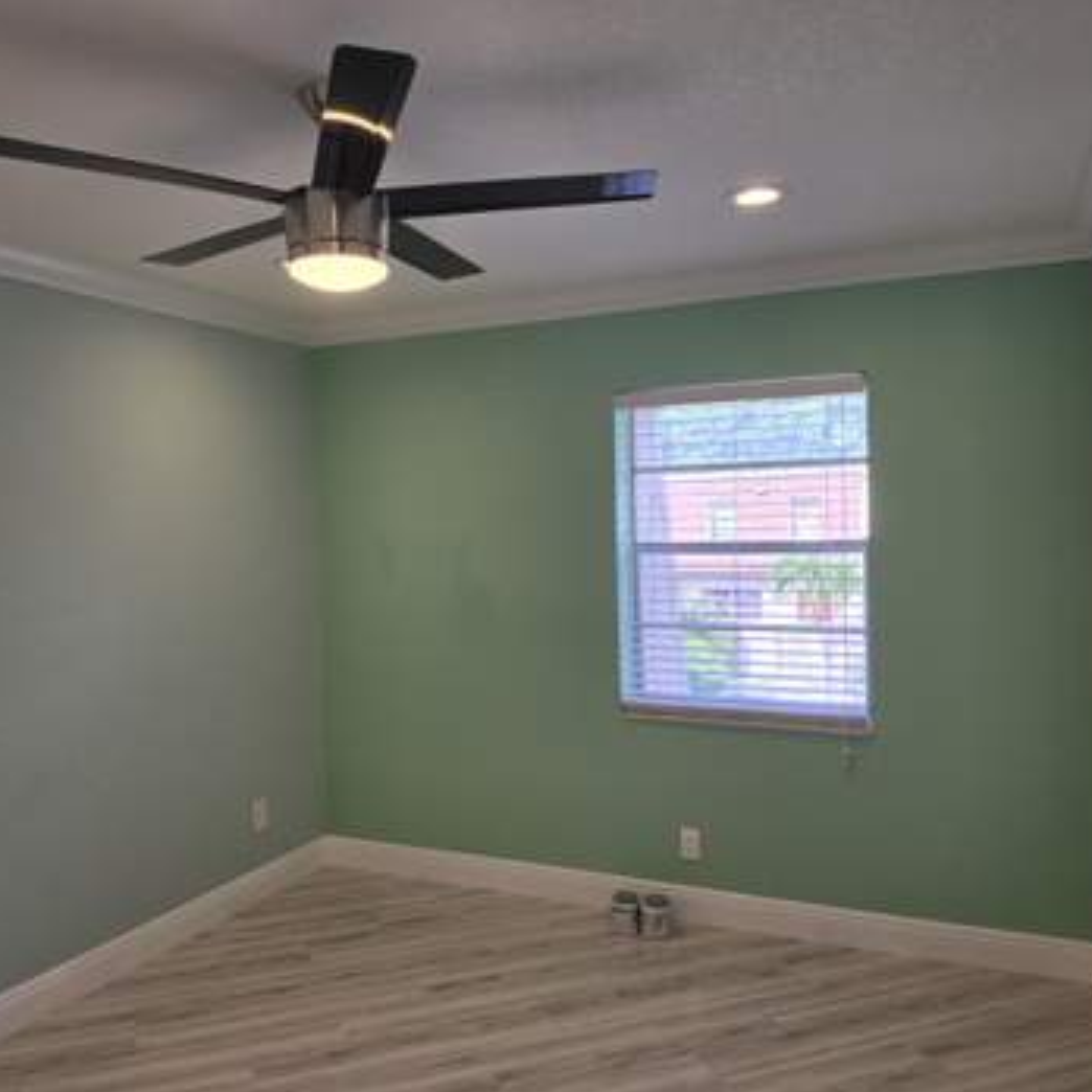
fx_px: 999
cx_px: 486
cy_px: 557
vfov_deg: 57.3
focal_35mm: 28
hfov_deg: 57.2
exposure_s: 1/120
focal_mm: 6.5
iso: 20
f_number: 1.4
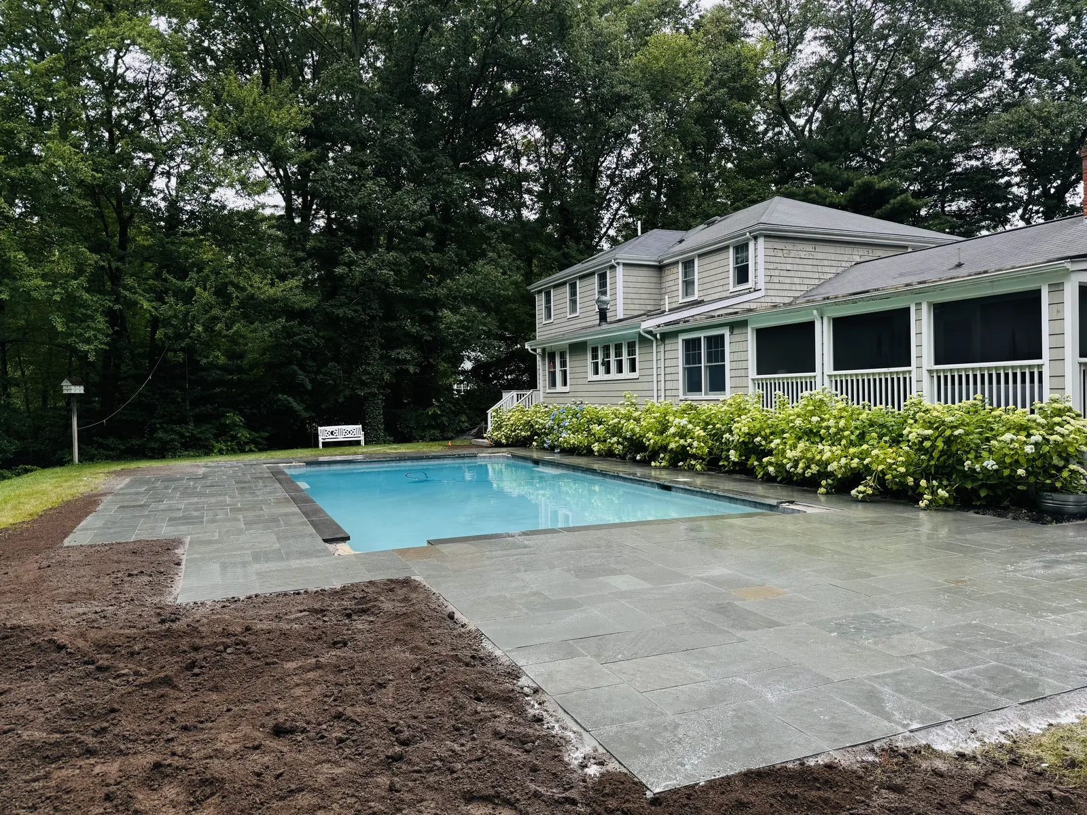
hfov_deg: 71.6
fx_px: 754
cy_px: 408
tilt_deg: -1.8
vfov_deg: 56.8
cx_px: 544
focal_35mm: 24
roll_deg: +0.3
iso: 80
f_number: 1.78
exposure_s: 1/1339
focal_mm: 6.76
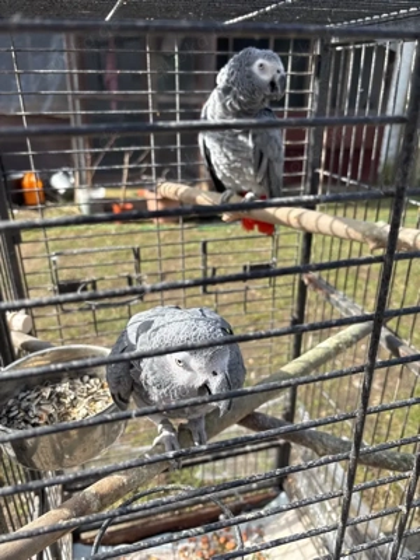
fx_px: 421
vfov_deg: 67.3
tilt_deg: -23.0
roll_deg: -1.7
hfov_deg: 53.1
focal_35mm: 26
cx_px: 210
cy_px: 280
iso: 50
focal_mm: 5.96
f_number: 1.6
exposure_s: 1/903
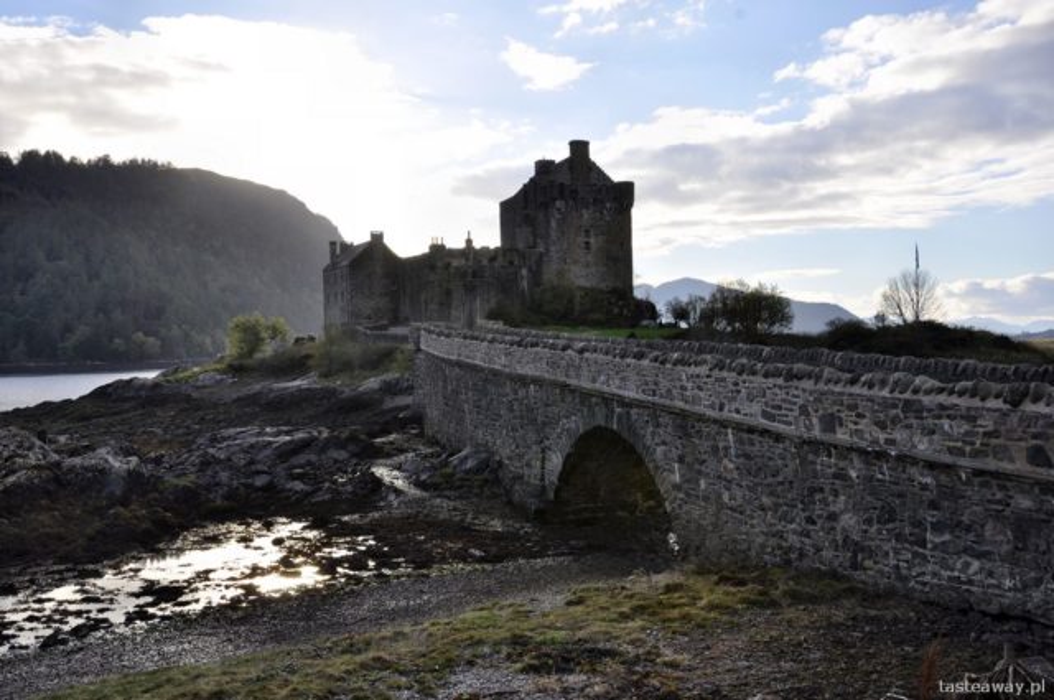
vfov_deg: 36.8
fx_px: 1053
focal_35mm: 36
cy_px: 350
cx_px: 527
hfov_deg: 53.2
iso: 200
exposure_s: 1/200
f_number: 13
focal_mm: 24
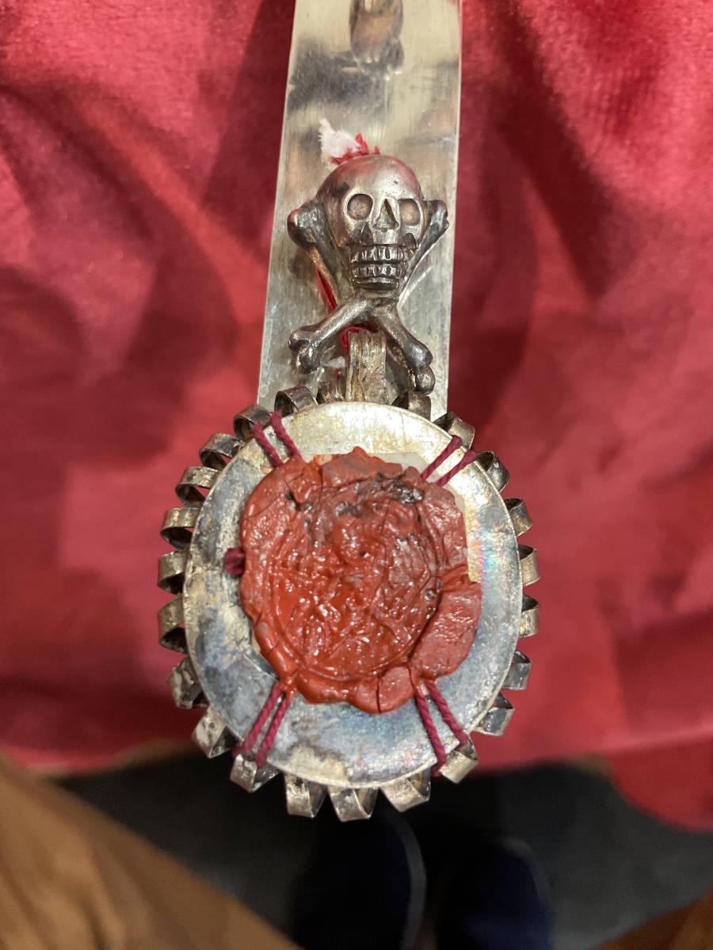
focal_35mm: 29
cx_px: 356
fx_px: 796
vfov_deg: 61.7
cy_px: 475
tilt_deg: -65.6
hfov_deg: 48.2
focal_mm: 3
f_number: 1.8
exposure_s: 1/33
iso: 200
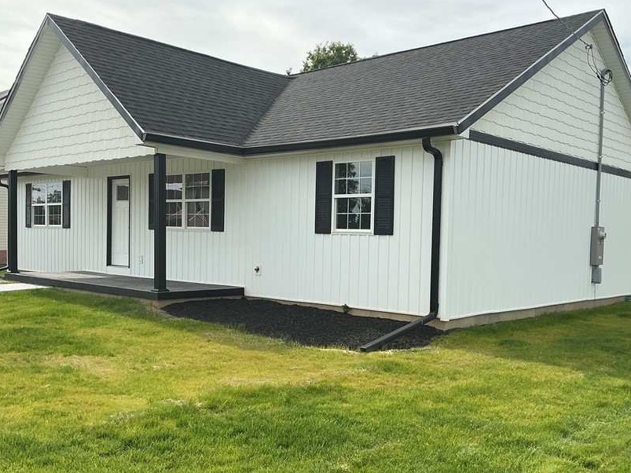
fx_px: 674
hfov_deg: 50.0
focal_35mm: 37
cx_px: 360
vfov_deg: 38.6
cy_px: 273
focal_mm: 3
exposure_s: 1/1675
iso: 25
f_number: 1.8
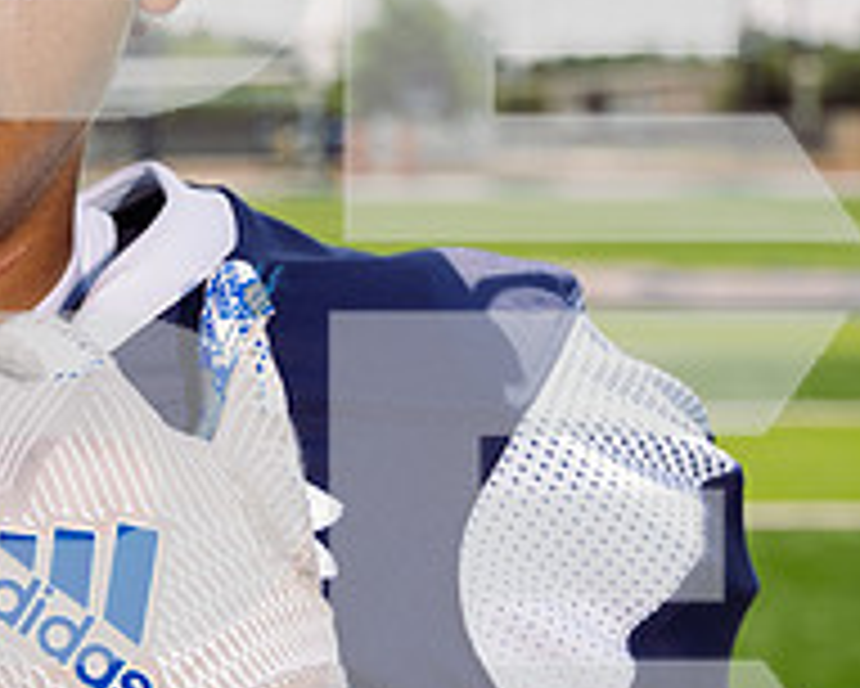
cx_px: -284
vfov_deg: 11.2
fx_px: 3489
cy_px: 7
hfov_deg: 13.5
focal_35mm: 137
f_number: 5.6
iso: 50
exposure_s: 1/250
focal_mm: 48
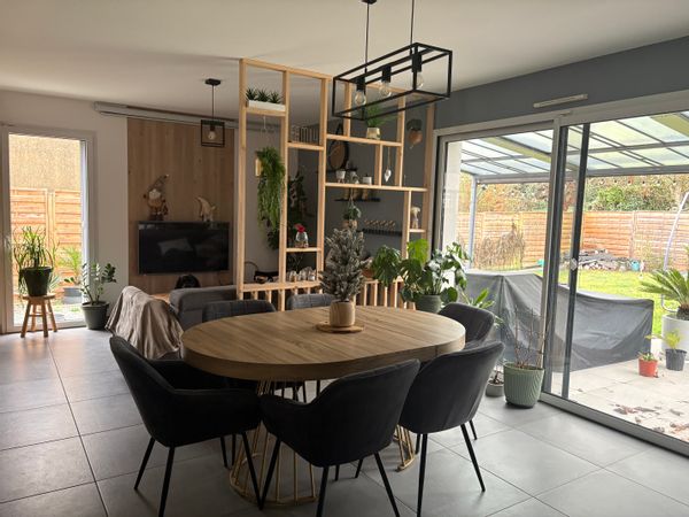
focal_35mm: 26
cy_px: 258
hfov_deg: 67.3
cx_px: 344
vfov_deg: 53.1
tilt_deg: -6.1
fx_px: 518
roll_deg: -1.2
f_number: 1.6
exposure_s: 1/60
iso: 200
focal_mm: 5.96
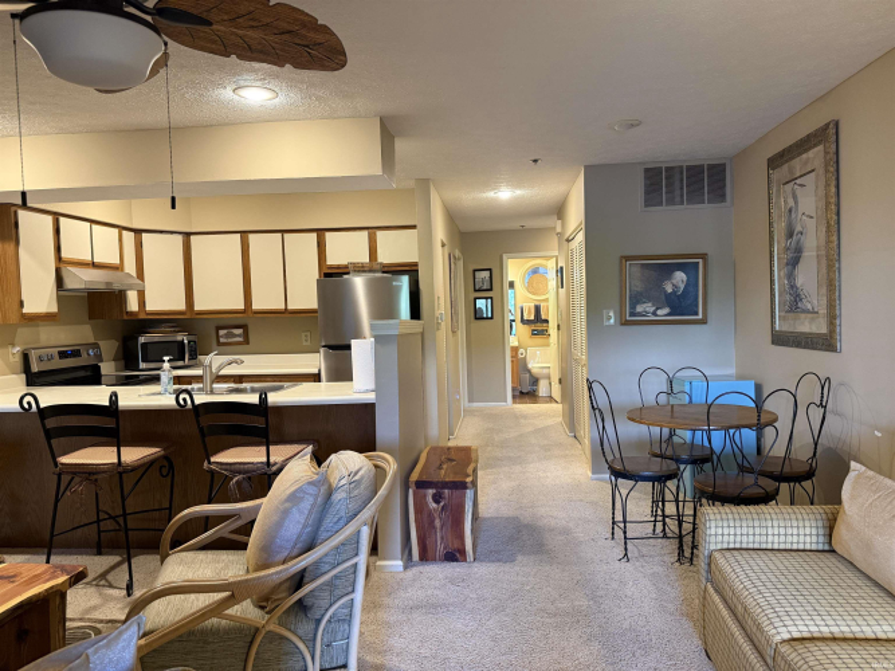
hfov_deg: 71.6
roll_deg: +1.4
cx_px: 448
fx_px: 620
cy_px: 336
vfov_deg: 56.8
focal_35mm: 24
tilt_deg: -2.8
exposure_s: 1/60
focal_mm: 6.76
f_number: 1.78
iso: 250
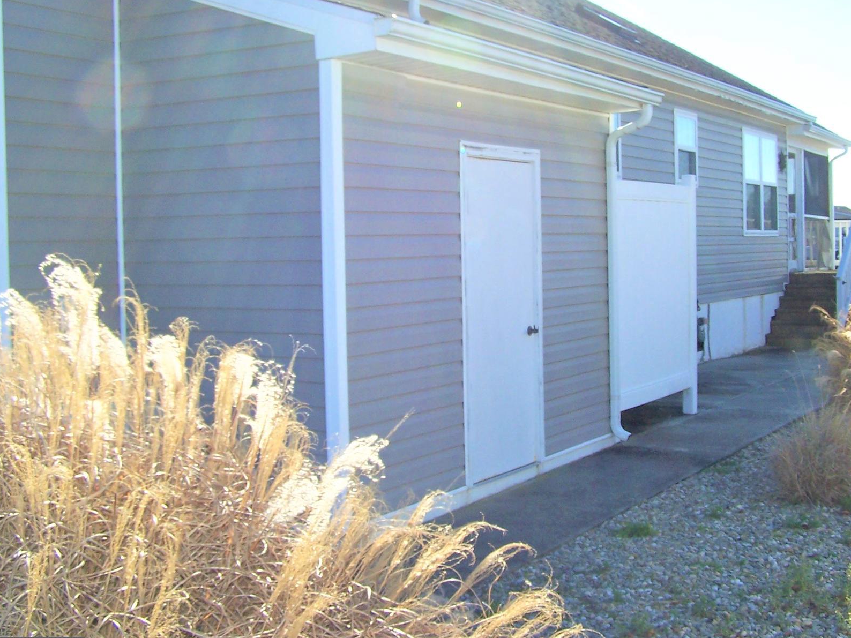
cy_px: 269
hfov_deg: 38.8
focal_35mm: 49
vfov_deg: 29.6
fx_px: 1205
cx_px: 499
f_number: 4
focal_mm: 6.3
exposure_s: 1/500
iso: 80
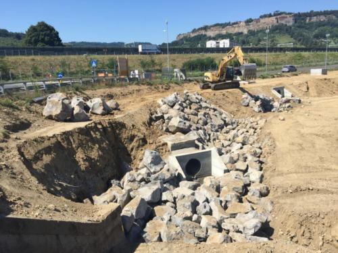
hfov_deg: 61.7
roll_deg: +1.3
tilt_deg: -11.5
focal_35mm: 29
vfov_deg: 48.2
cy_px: 126
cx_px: 169
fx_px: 283
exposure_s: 1/1647
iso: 32
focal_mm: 4.15
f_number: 2.2
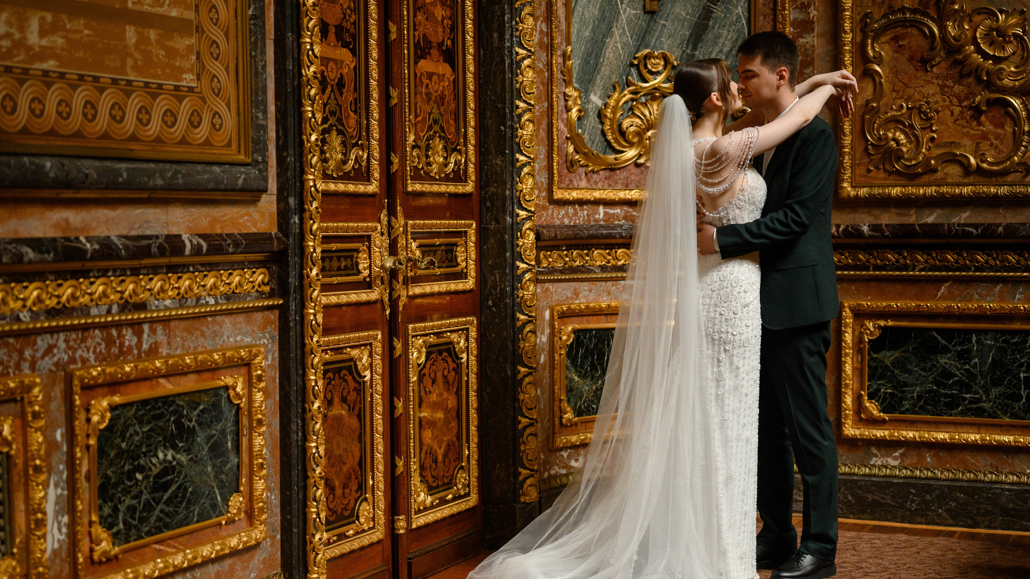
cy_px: 320
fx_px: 1639
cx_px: 501
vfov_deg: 20.0
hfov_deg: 34.9
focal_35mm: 60
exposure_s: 1/1600
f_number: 1.8
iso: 2500
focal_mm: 50
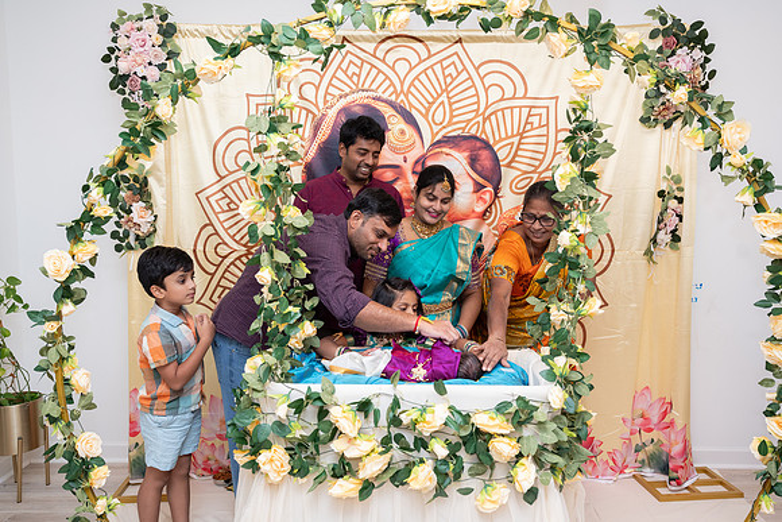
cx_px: 391
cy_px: 261
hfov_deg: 64.2
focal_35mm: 29
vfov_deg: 45.5
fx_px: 623
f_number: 4
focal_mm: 28
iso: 500
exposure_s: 1/200
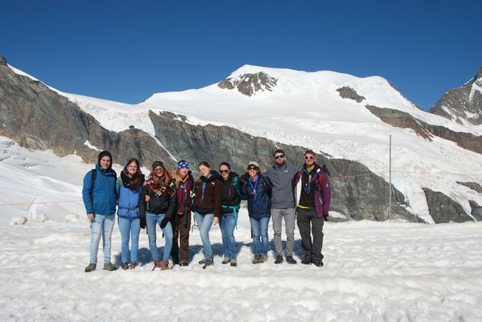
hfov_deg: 61.9
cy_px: 161
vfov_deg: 43.7
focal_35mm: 30
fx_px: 402
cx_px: 241
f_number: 9
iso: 100
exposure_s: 1/320
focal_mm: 20
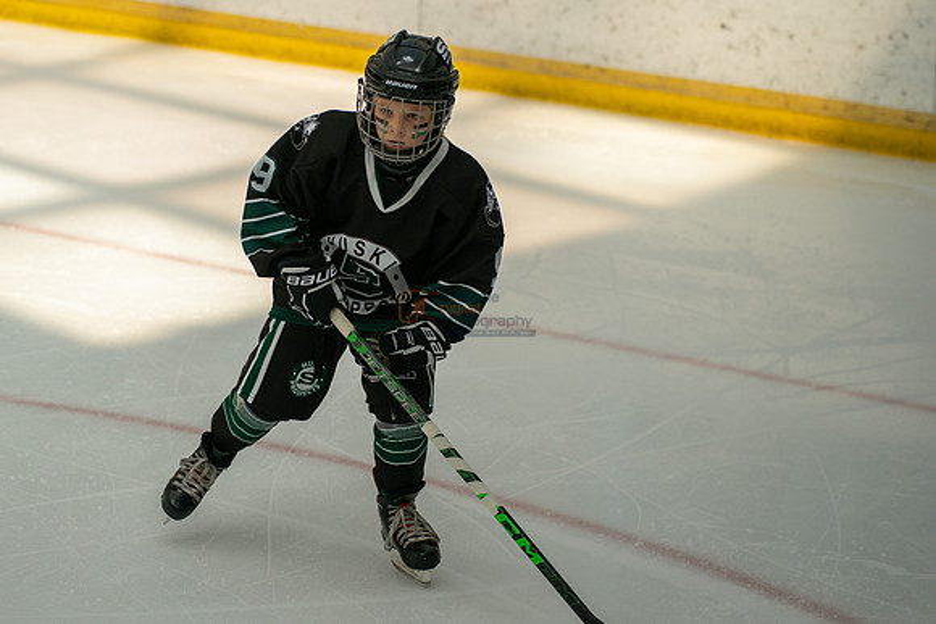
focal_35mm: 151
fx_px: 3930
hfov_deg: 13.6
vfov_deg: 9.1
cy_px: 299
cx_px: 347
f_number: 3.5
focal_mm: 120
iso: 1600
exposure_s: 1/4000
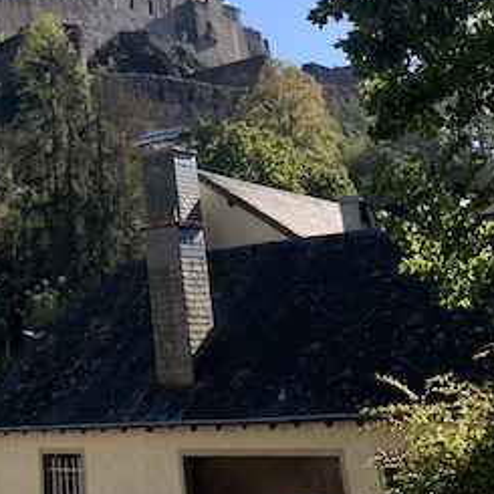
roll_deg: +3.0
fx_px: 969
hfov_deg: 27.6
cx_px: 52
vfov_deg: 25.2
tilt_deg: +28.5
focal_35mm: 60
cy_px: -127
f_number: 1.8
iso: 25
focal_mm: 4.25
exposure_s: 1/1387
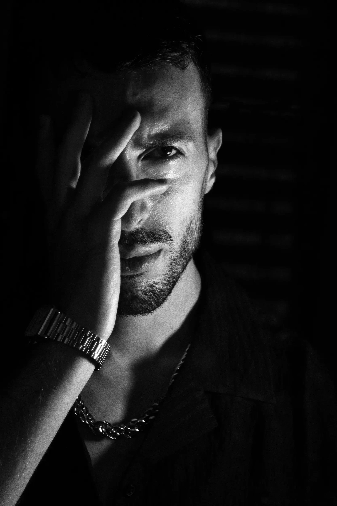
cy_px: 253
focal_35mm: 75
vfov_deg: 27.0
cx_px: 168
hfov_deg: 18.2
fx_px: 1053
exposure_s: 1/200
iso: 800
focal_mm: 50
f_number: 4
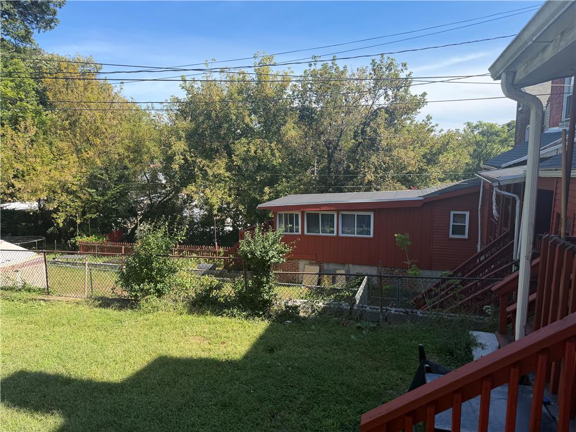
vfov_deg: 56.8
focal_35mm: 24
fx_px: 399
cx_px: 288
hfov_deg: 71.6
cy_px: 216
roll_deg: +0.8
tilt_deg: -7.8
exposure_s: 1/2053
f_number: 1.78
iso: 100
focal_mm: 6.76
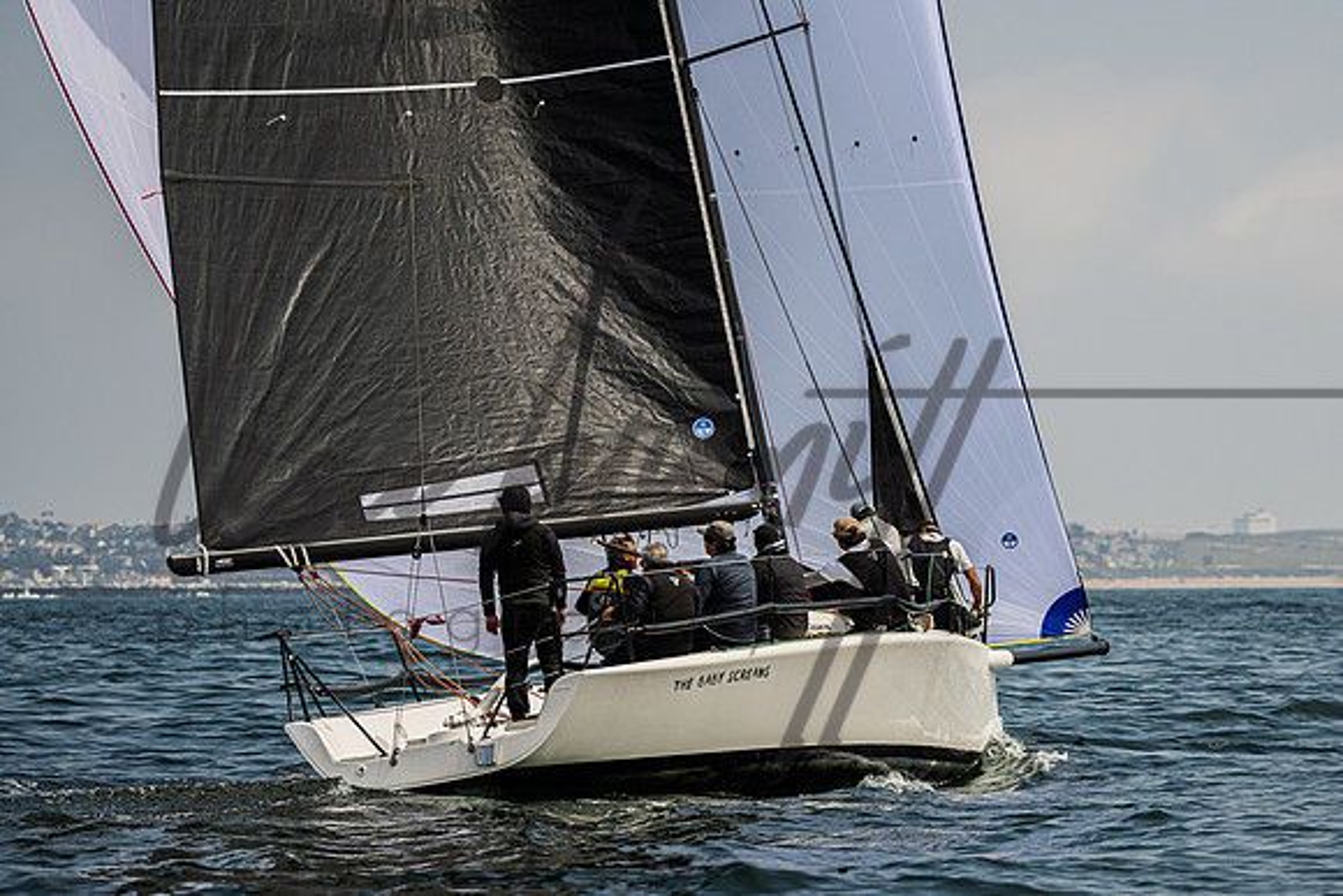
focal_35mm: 188
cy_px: 488
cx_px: 835
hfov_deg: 10.9
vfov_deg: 7.3
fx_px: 7016
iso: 280
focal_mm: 140
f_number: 4.8
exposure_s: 1/4000
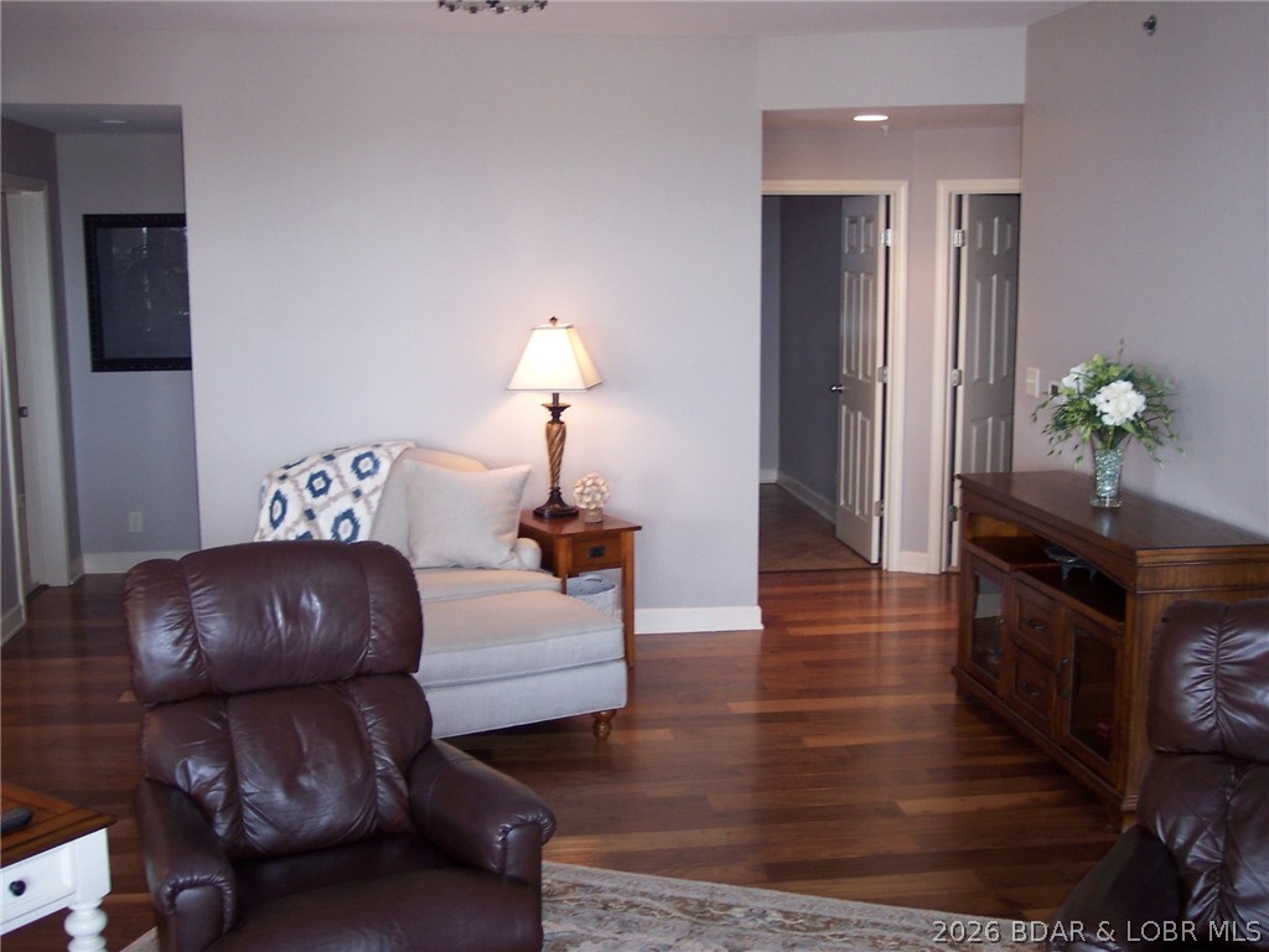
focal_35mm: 38
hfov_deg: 49.0
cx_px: 634
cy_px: 476
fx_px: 1393
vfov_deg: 37.7
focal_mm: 8
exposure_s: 1/30
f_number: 2.8
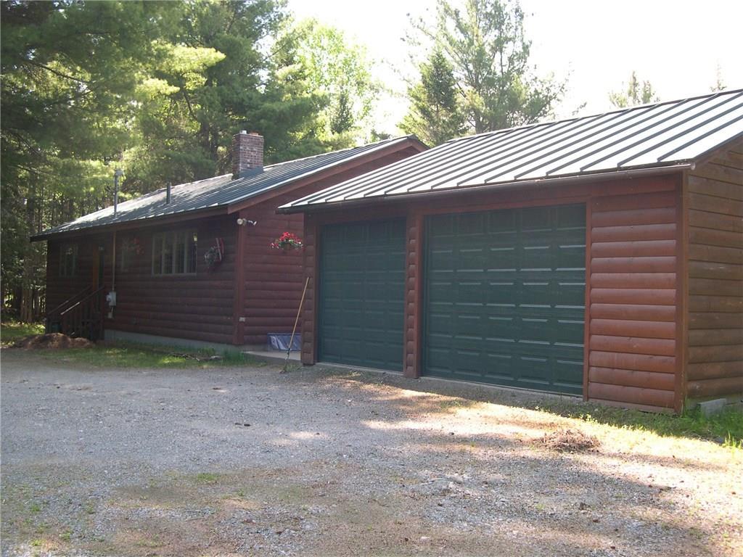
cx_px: 372
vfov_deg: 37.7
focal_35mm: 38
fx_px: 816
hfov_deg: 49.0
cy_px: 278
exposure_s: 1/148
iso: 100
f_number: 2.8
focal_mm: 8
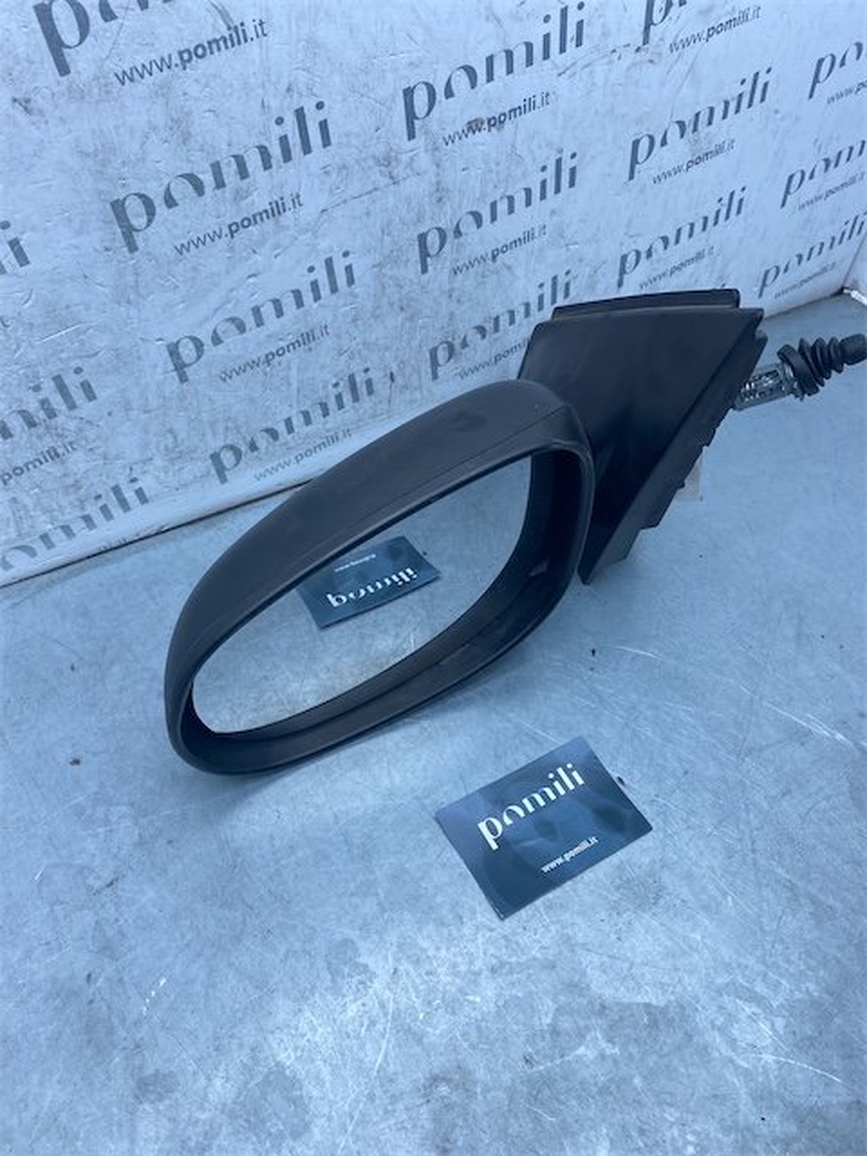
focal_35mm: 26
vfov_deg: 67.3
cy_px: 578
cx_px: 434
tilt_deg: -47.3
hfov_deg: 53.1
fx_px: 868
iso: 32
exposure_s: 1/690
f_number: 1.8
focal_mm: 4.25
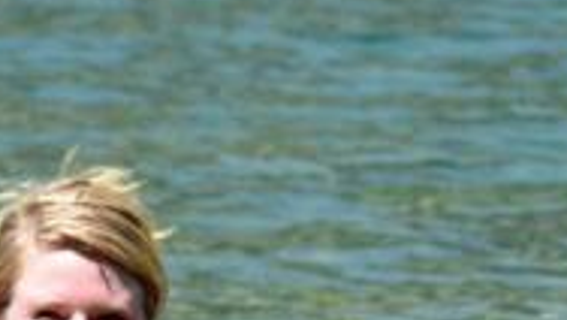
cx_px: 365
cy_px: 542
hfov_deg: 3.8
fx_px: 8436
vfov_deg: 2.2
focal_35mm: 561
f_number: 6.3
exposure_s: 1/640
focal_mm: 105
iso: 200
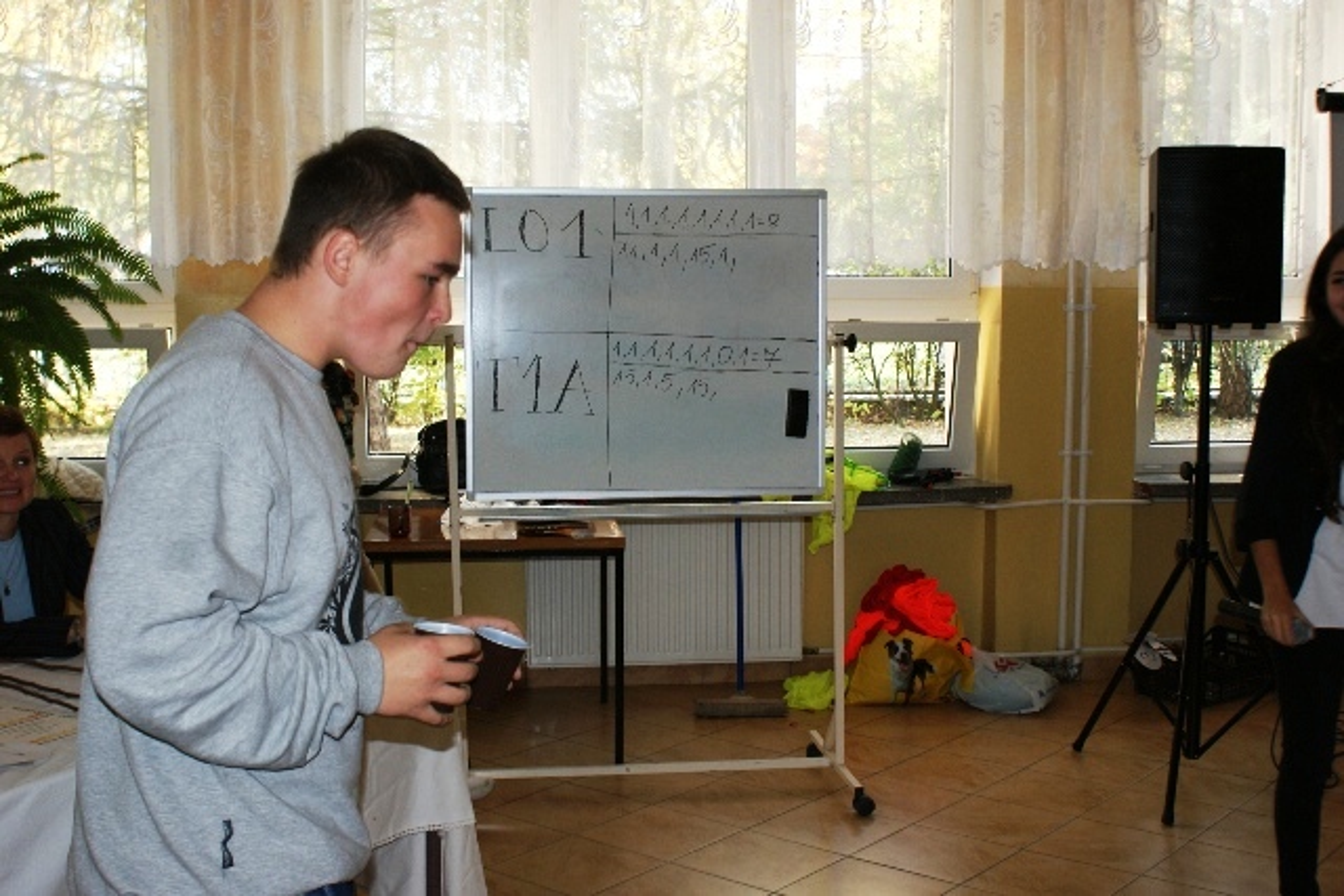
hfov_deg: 49.5
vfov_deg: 34.2
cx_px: 672
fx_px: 1456
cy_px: 448
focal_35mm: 39
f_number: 5.6
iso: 400
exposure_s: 1/60
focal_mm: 26
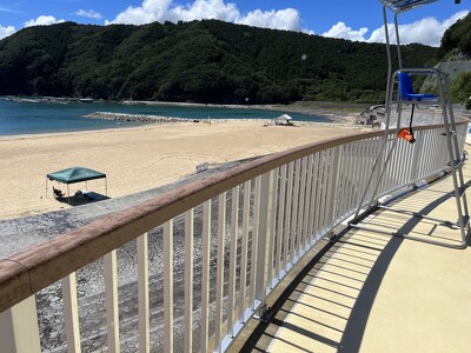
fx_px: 354
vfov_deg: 53.1
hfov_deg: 67.3
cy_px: 176
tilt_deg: -11.8
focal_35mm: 26
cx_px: 236
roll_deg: -2.2
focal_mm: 5.1
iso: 50
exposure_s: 1/5319
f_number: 1.6
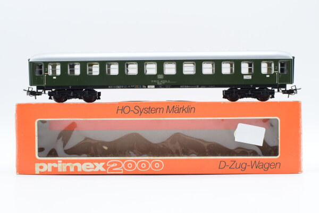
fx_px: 466
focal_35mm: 52
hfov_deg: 37.8
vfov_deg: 25.8
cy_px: 106
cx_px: 160
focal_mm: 35
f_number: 8
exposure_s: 1/125
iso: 400
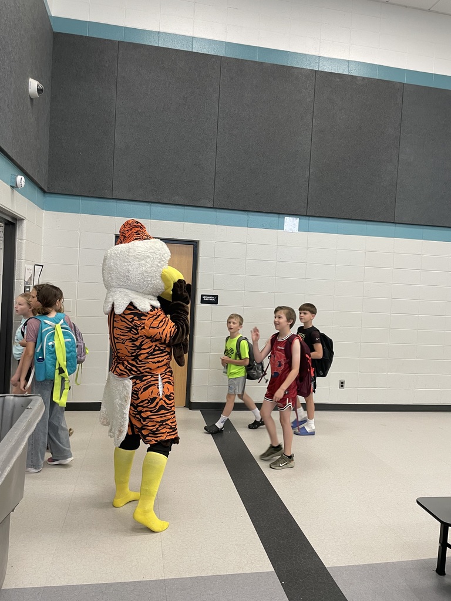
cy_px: 300
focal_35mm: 26
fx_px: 452
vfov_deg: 67.3
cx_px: 226
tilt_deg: -1.3
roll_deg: -4.1
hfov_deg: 53.1
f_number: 1.6
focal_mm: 4.2
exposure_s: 1/60
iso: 80
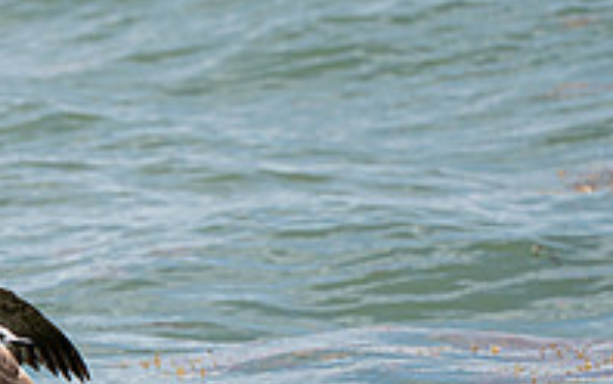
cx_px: -248
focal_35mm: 1194
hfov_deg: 1.8
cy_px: 299
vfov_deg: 1.1
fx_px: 19959
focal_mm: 400
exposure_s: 1/1250
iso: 640
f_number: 10
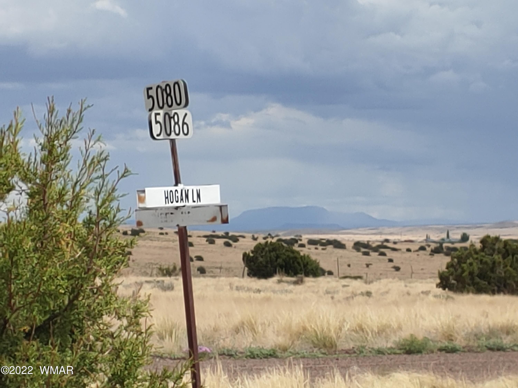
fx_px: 2200
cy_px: 194
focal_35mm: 147
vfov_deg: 10.1
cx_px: 259
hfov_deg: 13.4
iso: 50
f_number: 1.5
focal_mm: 4.23
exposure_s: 1/3704
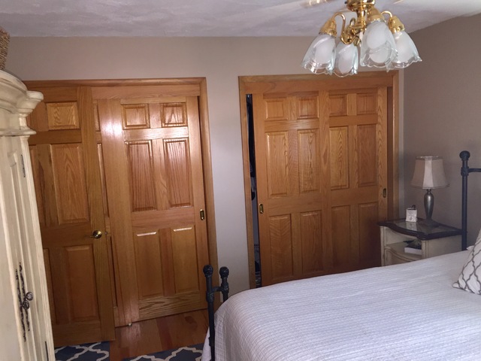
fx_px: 403
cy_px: 180
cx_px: 240
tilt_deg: -8.6
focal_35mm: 29
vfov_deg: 48.2
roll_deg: +2.5
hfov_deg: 61.7
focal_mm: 4.15
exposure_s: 1/16
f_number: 2.2
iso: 100
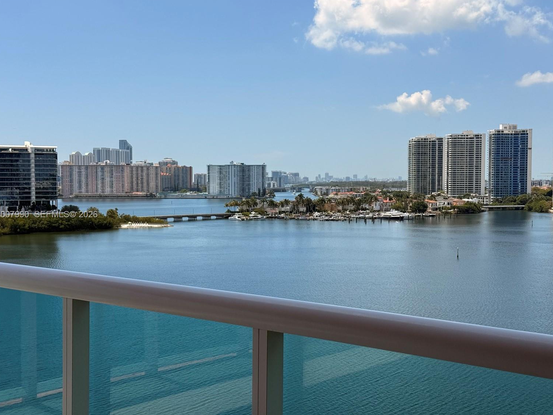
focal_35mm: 51
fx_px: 815
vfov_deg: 28.6
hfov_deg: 37.5
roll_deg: +0.2
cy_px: 215
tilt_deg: -2.1
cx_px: 277
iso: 64
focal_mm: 6.76
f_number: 1.78
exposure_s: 1/7143
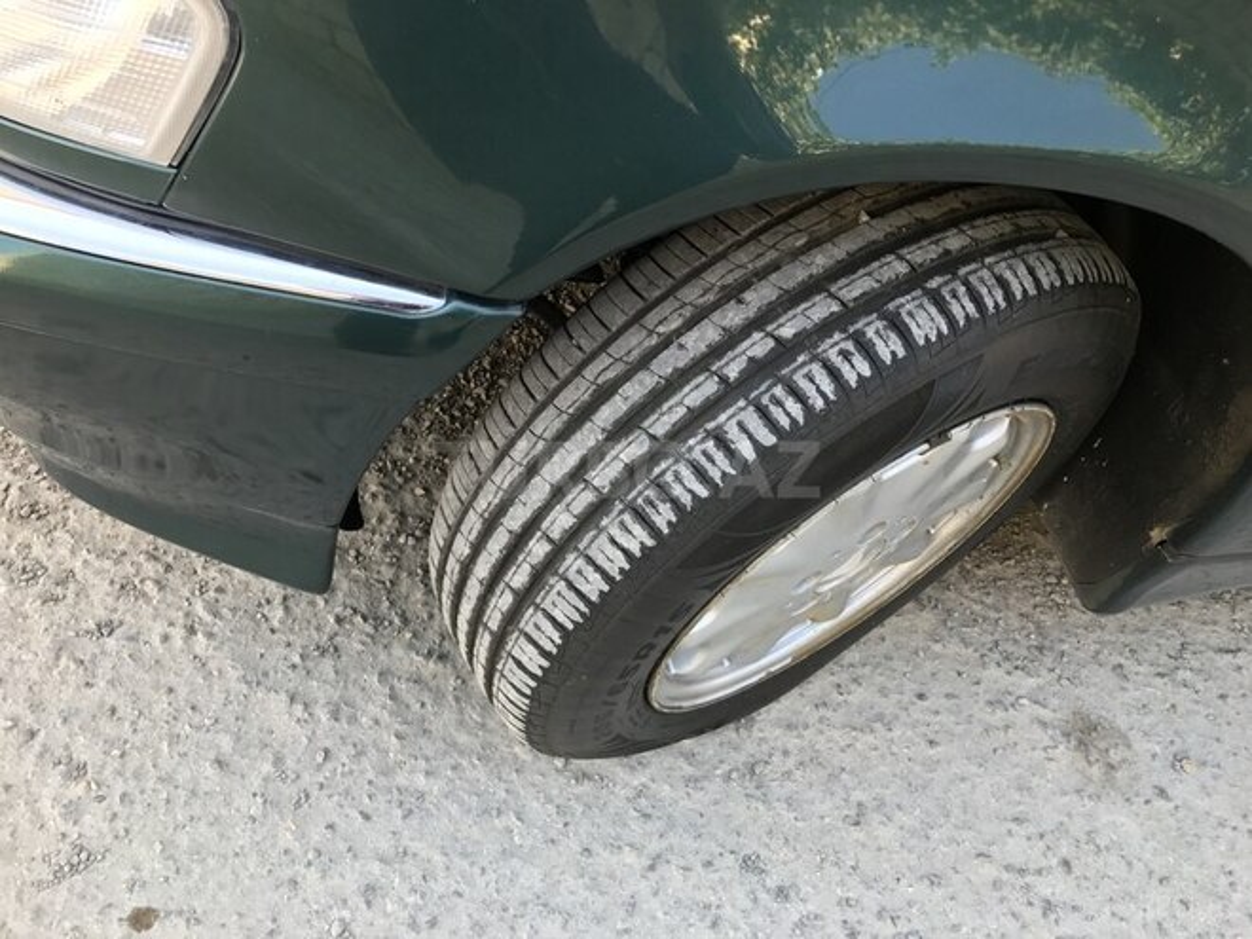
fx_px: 1013
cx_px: 626
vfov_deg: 49.7
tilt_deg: -45.0
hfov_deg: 63.4
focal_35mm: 28
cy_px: 470
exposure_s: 1/100
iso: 25
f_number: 1.8
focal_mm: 3.99
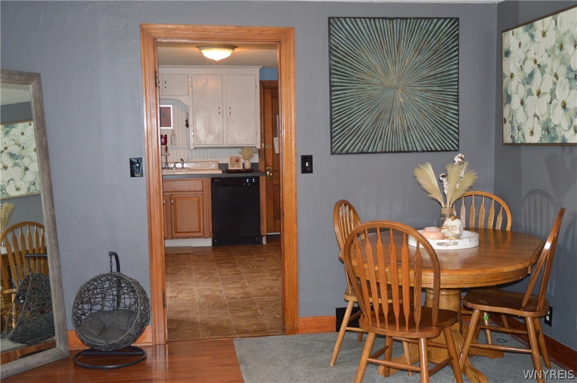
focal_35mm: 42
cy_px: 192
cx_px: 288
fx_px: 672
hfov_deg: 46.4
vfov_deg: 31.8
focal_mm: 28
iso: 800
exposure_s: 1/60
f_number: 4
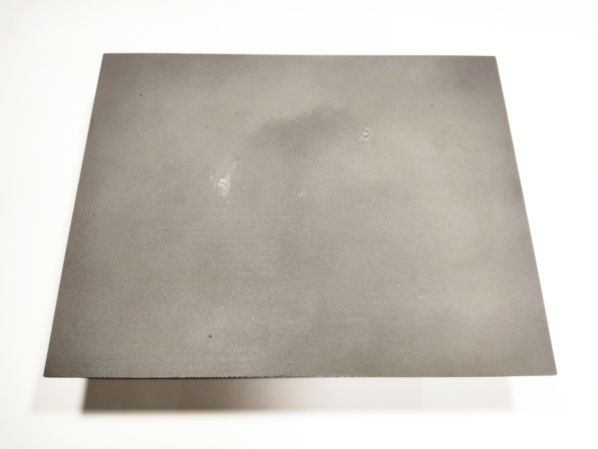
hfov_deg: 67.3
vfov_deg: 53.1
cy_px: 224
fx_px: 449
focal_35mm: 26
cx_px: 299
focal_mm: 4.74
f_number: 1.79
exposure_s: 1/33
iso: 191
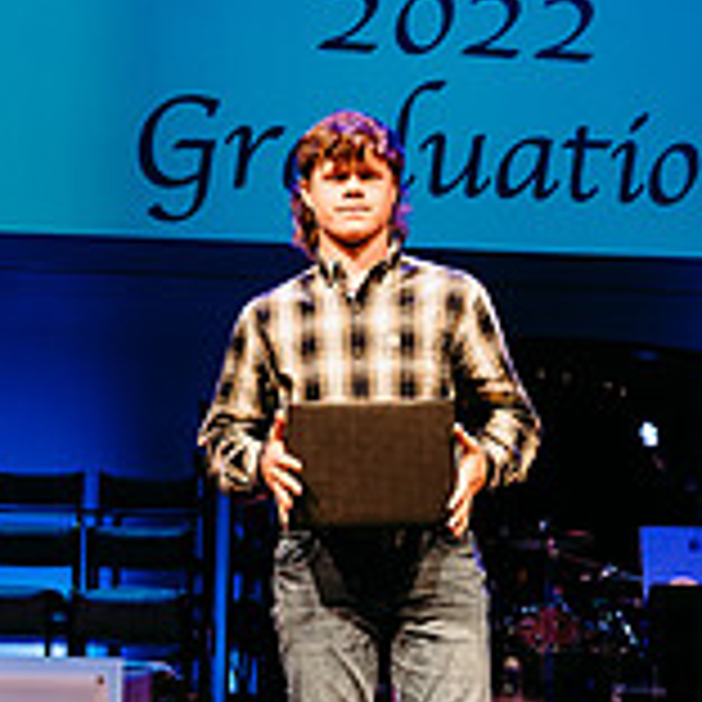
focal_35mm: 93
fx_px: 2134
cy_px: 526
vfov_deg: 18.6
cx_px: 405
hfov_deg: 18.7
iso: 1600
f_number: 4
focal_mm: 38
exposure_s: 1/200
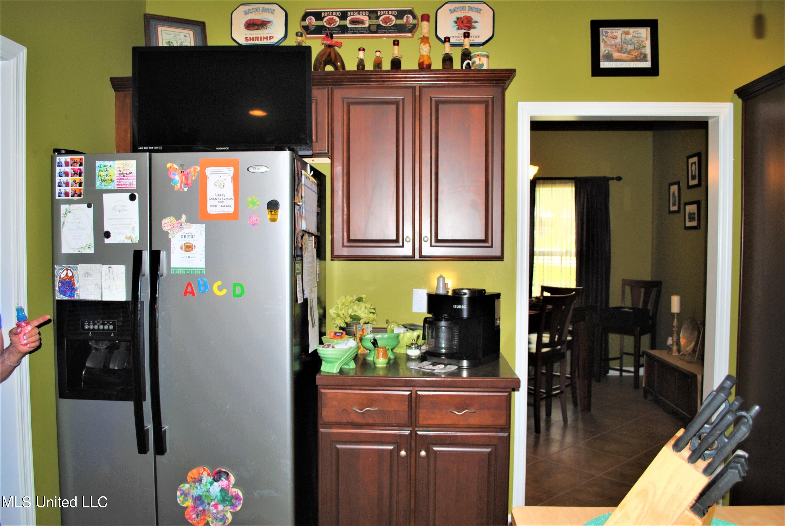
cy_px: 263
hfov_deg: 67.3
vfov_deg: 48.0
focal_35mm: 27
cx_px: 392
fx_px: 589
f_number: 3.5
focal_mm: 18
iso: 200
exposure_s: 1/60
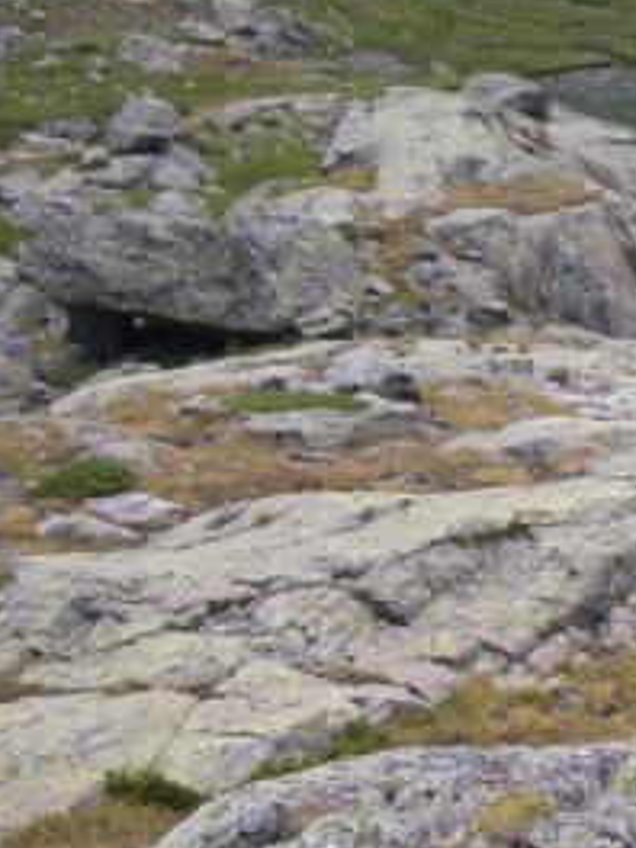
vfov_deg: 22.7
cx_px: 1176
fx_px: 2082
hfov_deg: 14.9
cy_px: 151
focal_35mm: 85
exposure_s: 1/250
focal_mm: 5
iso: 50
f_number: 4.2
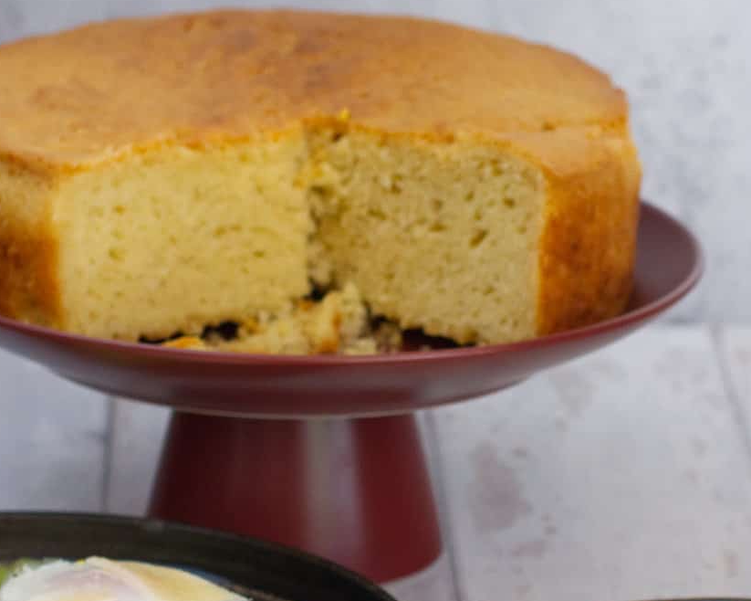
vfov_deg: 10.0
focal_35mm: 154
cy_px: 520
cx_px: 413
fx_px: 3422
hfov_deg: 12.5
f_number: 4
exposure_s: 1/200
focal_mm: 50
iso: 800
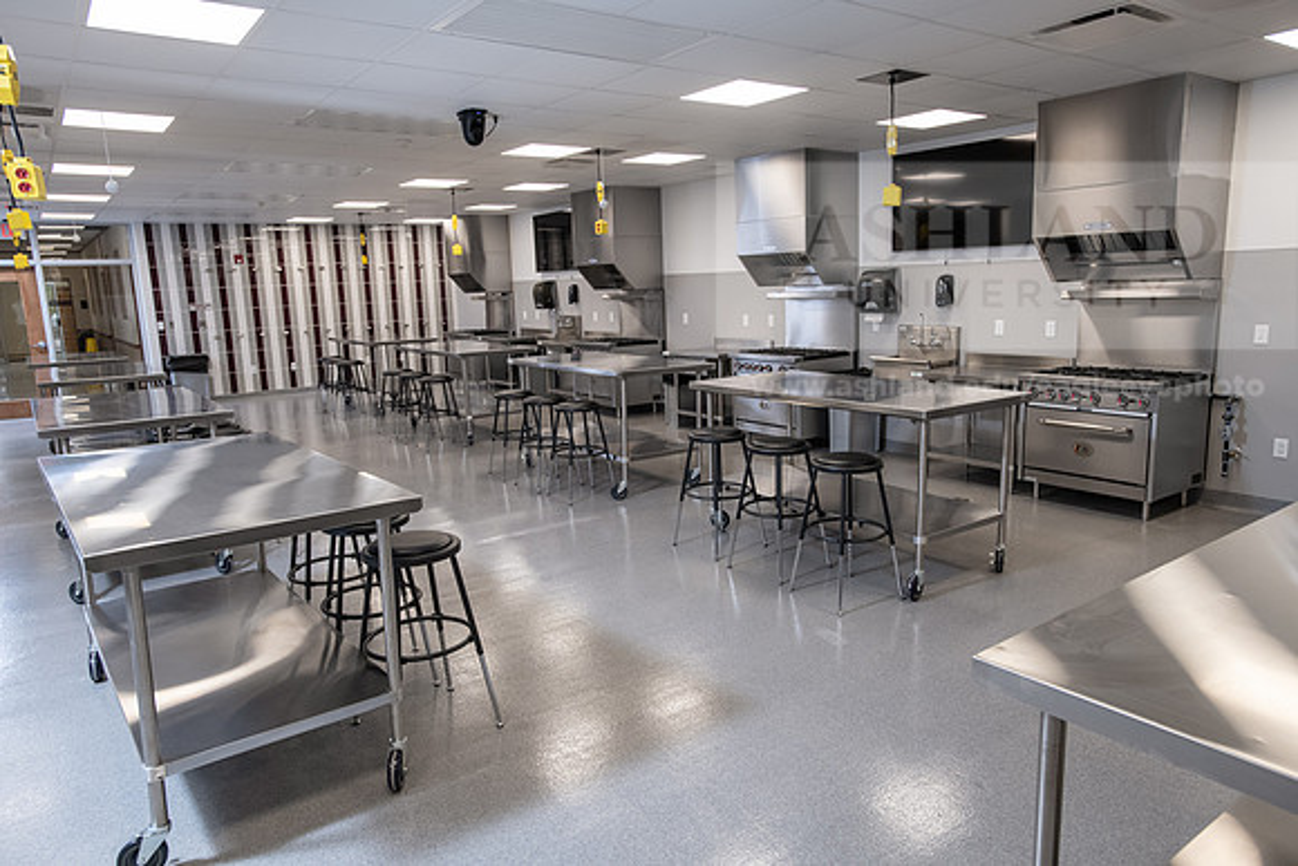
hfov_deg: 73.7
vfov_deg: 53.2
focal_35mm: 24
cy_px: 433
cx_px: 649
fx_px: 865
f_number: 5.6
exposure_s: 1/160
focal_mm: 24
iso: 1000
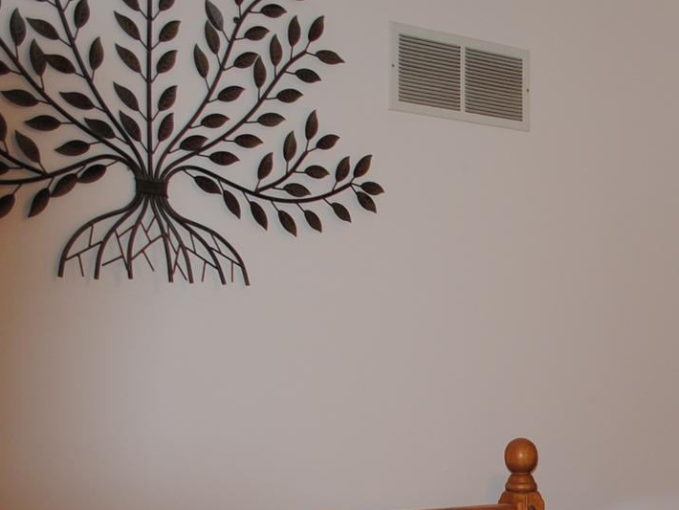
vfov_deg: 19.1
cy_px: 519
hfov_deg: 23.7
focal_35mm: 75
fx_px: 1472
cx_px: 817
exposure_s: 1/60
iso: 200
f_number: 3.5
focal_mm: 18
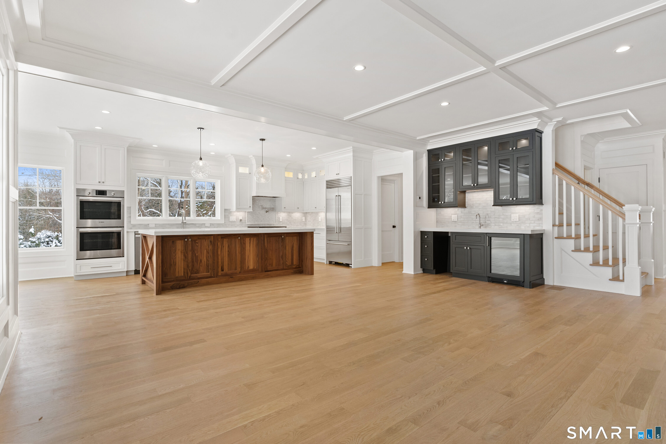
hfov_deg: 90.0
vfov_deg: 67.4
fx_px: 333
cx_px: 333
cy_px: 222
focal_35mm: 18
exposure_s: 1/10
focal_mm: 18
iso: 320
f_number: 8
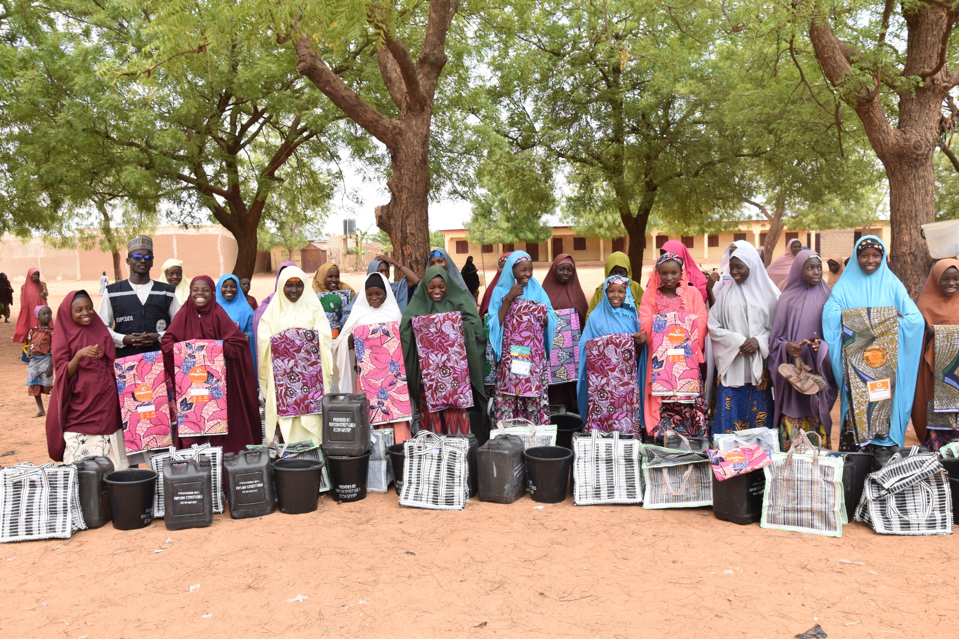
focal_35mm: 32
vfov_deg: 41.7
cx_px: 480
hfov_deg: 59.5
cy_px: 320
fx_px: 839
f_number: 8
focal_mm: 21
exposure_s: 1/250
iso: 400
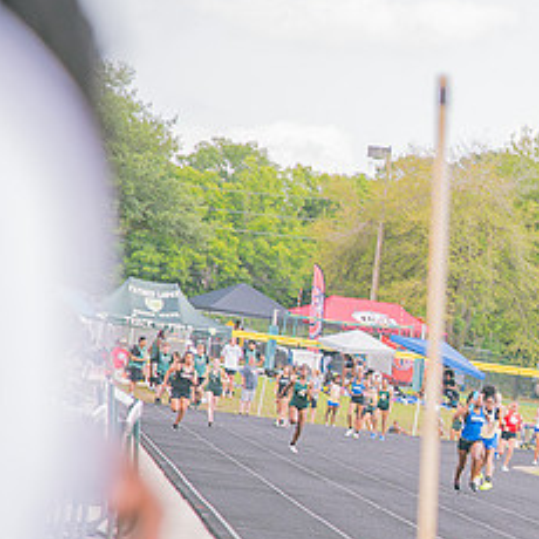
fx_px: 4527
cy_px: 389
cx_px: 593
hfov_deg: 6.8
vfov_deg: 6.8
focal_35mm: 257
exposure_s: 1/200
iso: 200
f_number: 4
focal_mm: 120
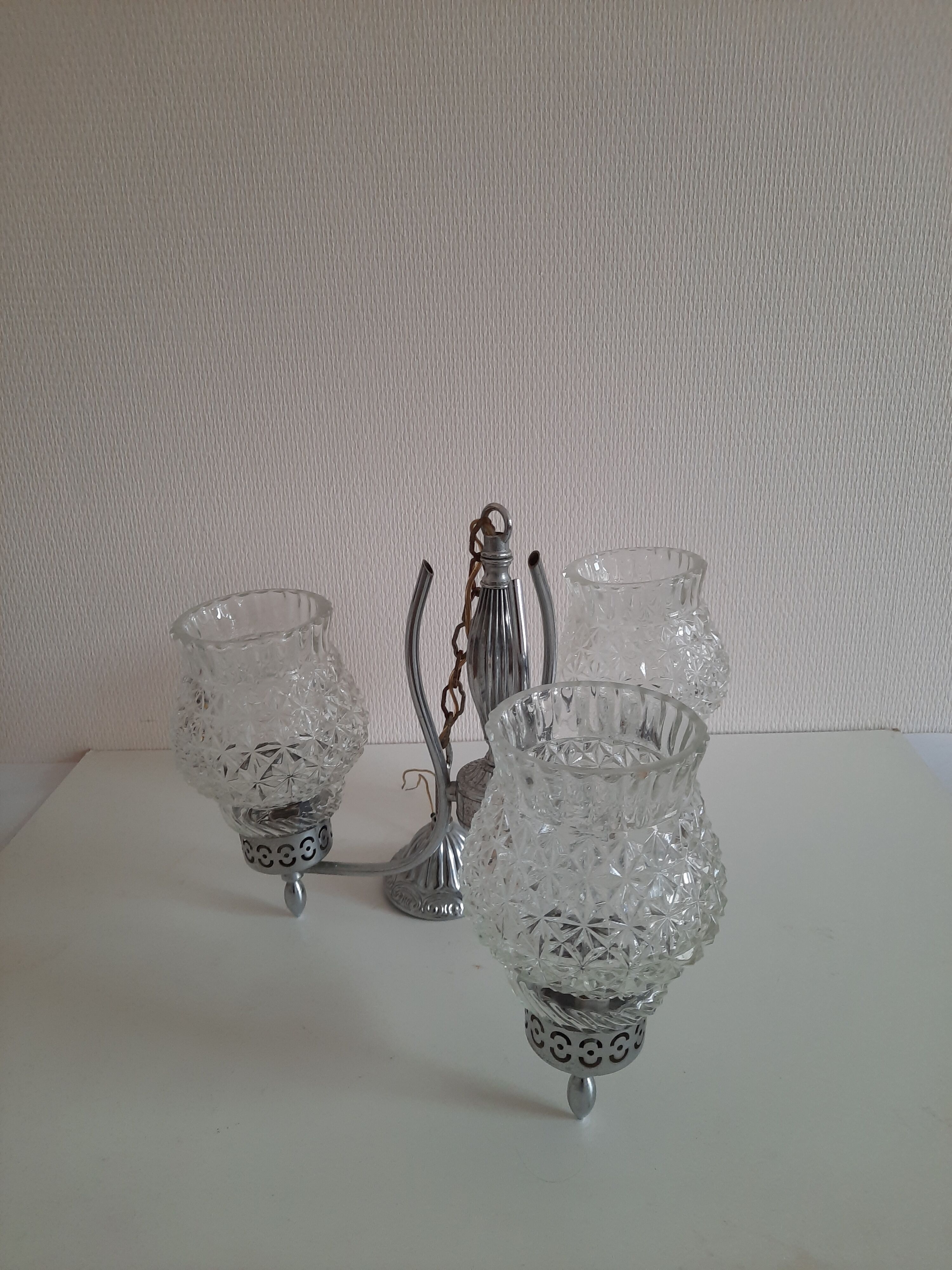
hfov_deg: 54.9
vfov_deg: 69.4
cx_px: 476
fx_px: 917
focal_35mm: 25
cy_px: 635
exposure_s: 1/50
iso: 200
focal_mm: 4.6
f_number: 2
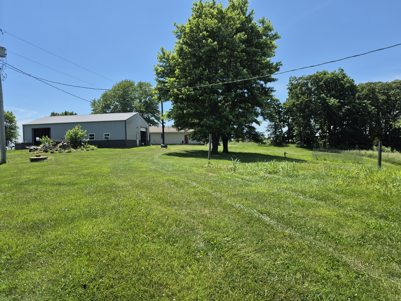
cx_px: 200
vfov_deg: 58.9
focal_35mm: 23
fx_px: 266
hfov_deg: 73.9
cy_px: 150
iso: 25
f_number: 1.8
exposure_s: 1/1836
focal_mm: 5.4
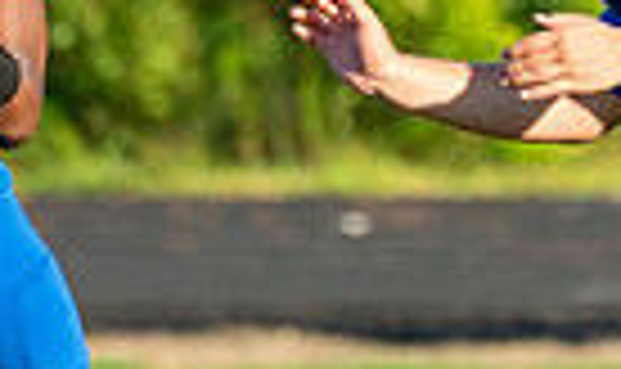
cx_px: 368
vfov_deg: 0.5
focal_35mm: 2438
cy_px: 140
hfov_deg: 0.9
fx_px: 40700
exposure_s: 1/1000
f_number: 5.6
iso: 1000
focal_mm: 397
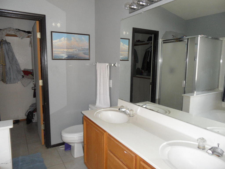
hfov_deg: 71.6
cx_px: 112
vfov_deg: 56.8
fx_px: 156
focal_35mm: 24
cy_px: 84
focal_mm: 3.9
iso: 200
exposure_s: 1/30
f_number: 3.2
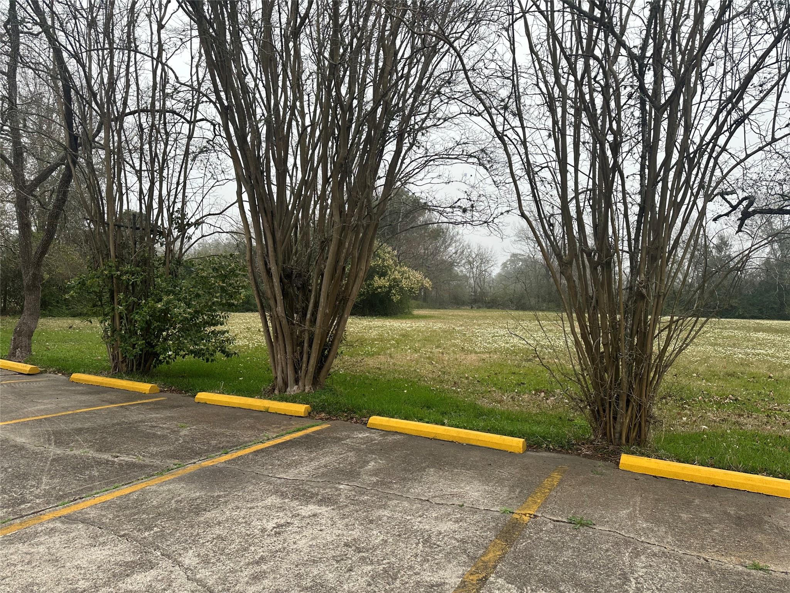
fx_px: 548
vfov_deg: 56.8
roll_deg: -1.7
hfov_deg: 71.6
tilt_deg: -0.4
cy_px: 296
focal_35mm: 24
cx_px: 395
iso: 64
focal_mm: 6.86
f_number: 1.78
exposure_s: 1/127
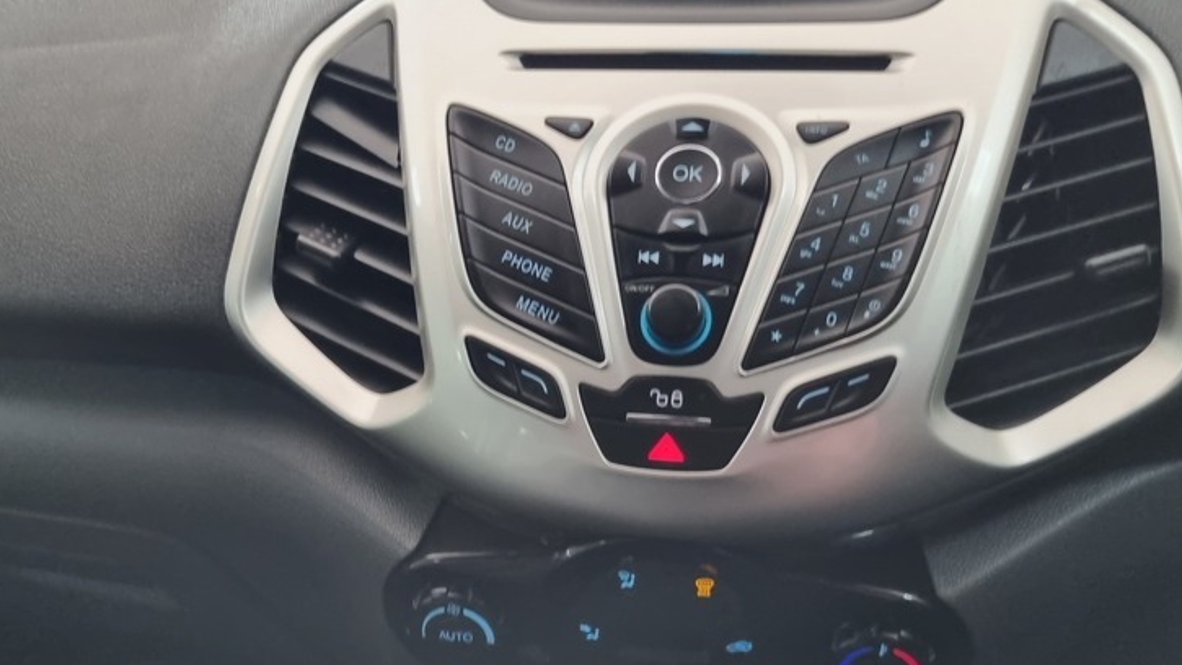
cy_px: 430
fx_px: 1254
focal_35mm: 40
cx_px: 536
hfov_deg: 50.4
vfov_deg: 29.6
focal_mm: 5.4
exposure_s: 1/50
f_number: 1.8
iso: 320
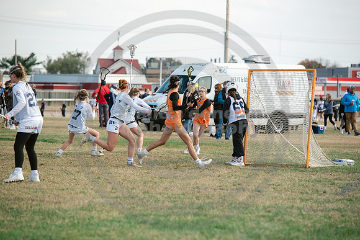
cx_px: 180
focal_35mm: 200
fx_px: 2000
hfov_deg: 10.3
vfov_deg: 6.9
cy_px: 120
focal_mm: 200
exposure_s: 1/1250
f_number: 4.5
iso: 250
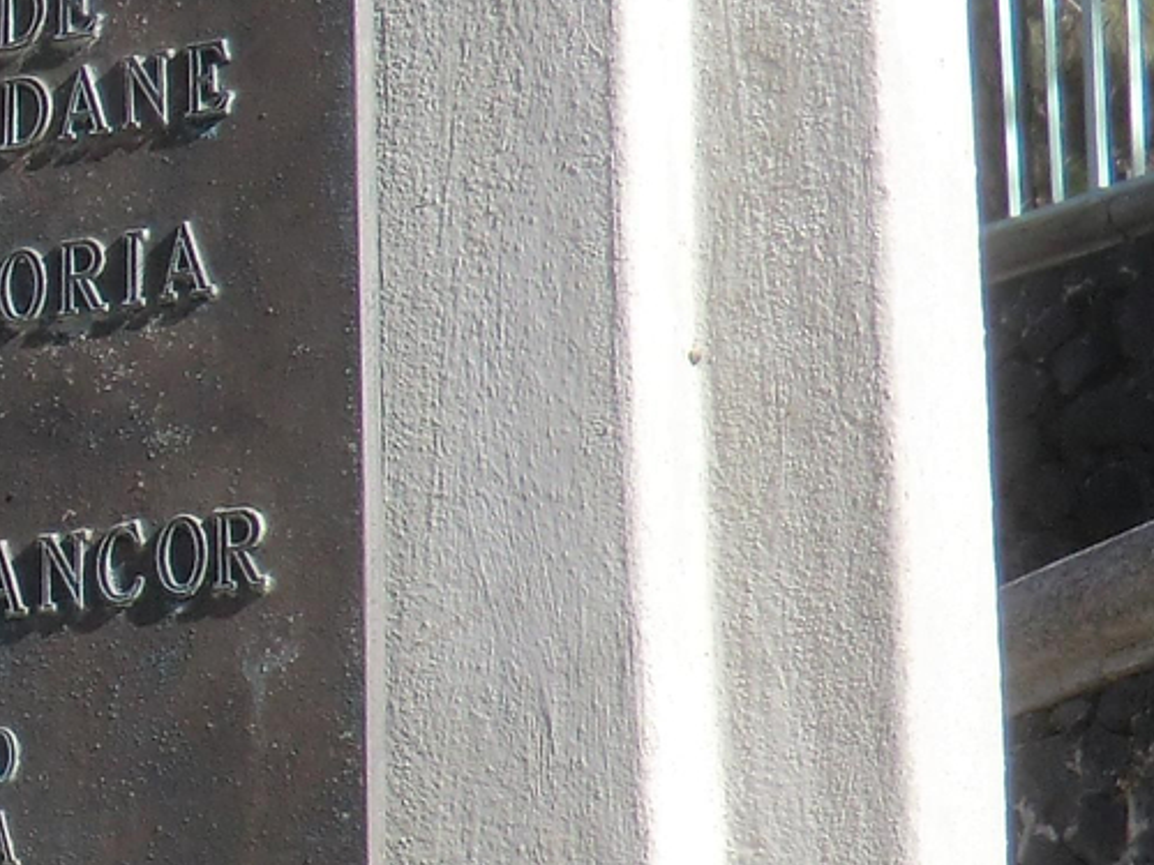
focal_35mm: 136
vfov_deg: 10.9
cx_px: -542
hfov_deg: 13.7
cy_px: 524
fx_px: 4534
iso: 64
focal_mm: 6.1
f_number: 3.6
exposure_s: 1/400
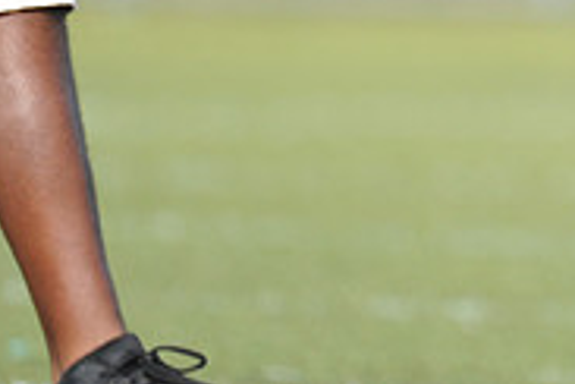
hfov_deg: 1.6
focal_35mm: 1265
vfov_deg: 1.1
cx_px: 694
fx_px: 20203
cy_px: -220
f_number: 5
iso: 800
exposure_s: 1/1600
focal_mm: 400
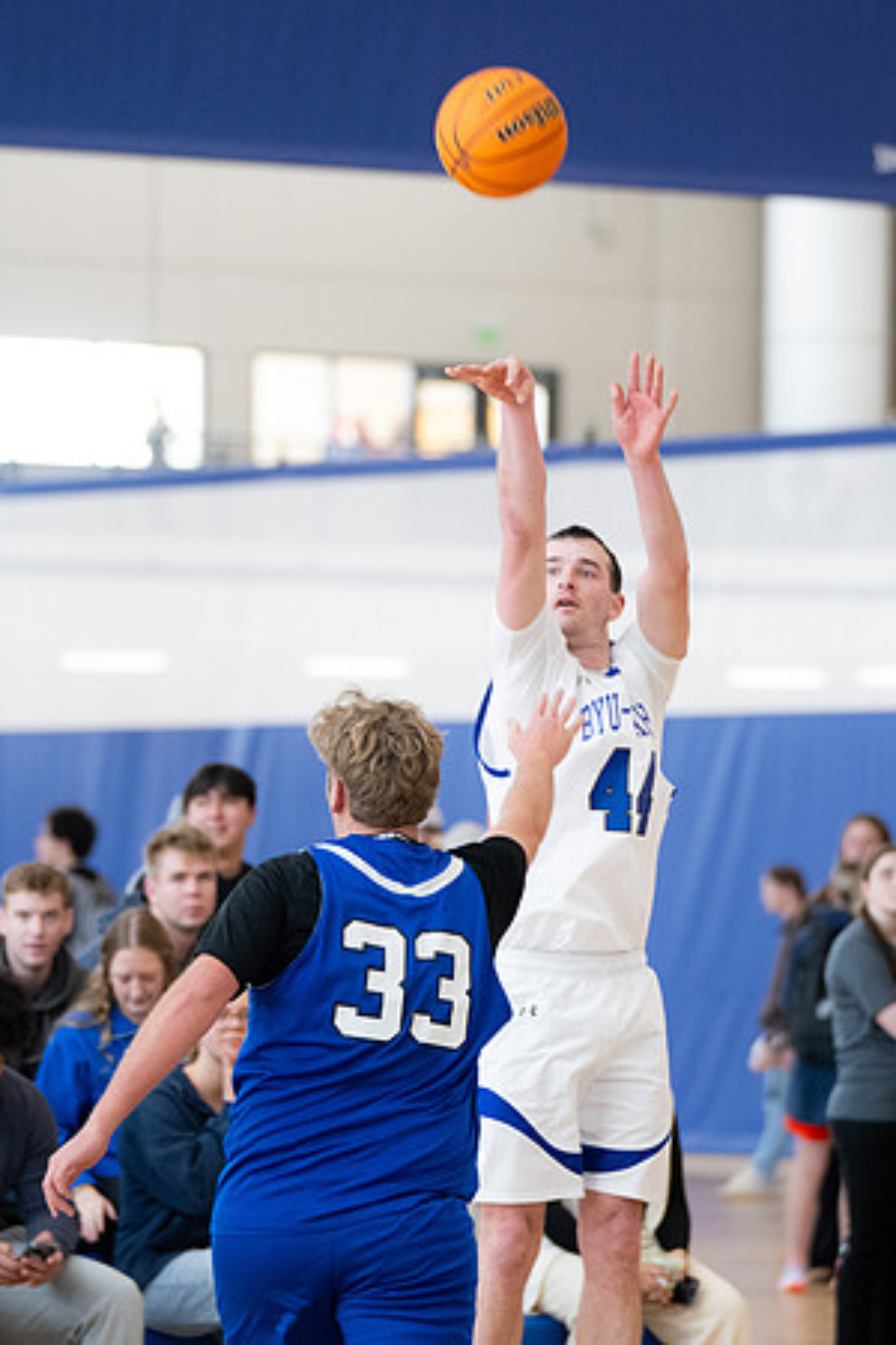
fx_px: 8500
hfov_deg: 6.0
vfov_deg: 9.0
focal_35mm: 228
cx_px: 459
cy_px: 764
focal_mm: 130
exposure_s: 1/500
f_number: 2.8
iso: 2000
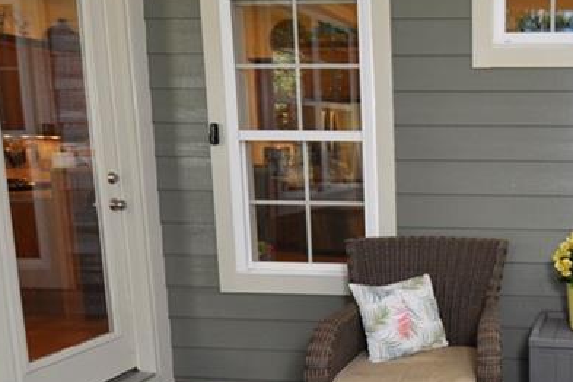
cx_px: 539
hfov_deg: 44.1
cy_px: 196
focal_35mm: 39
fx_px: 621
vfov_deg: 34.2
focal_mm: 10
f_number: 5
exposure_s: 1/60
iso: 400
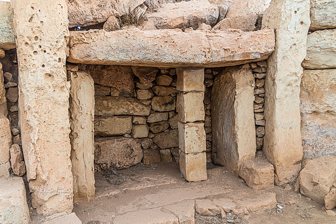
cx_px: 168
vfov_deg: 48.0
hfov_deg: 67.4
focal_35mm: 27
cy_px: 112
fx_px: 252
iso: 400
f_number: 4.5
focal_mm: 18
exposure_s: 1/50
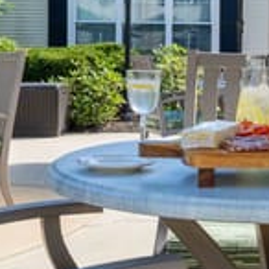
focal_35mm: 84
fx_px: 739
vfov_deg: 20.4
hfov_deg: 19.8
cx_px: 295
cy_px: 57
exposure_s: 1/2000
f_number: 8
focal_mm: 24
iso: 400
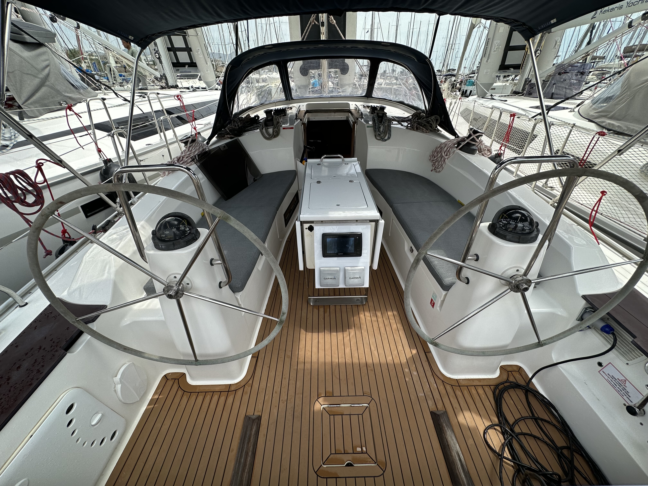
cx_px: 324
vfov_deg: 85.7
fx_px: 262
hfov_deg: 102.1
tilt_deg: -33.2
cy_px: 243
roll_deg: +1.1
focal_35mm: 14
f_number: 2.2
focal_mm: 2.22
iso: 40
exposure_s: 1/764
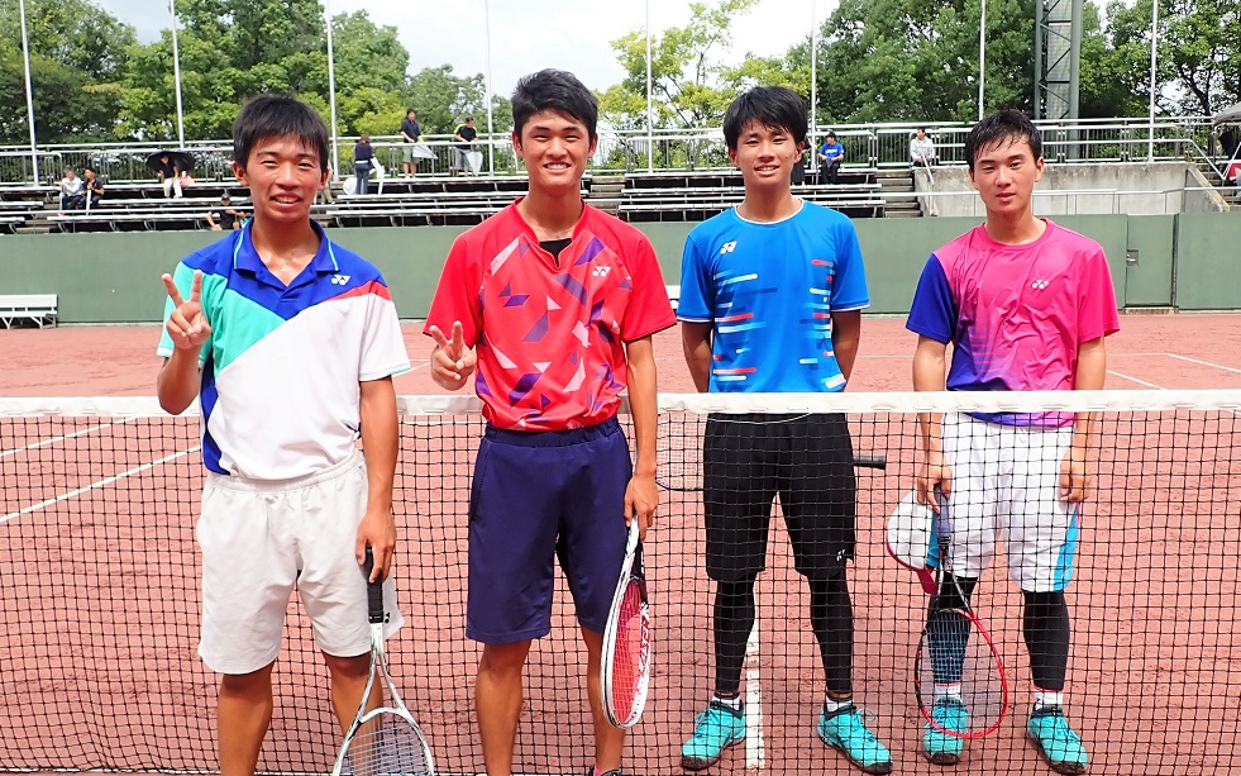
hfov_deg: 68.4
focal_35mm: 27
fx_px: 913
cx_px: 626
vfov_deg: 45.8
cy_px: 461
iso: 100
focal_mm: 4.5
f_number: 8
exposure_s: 1/160
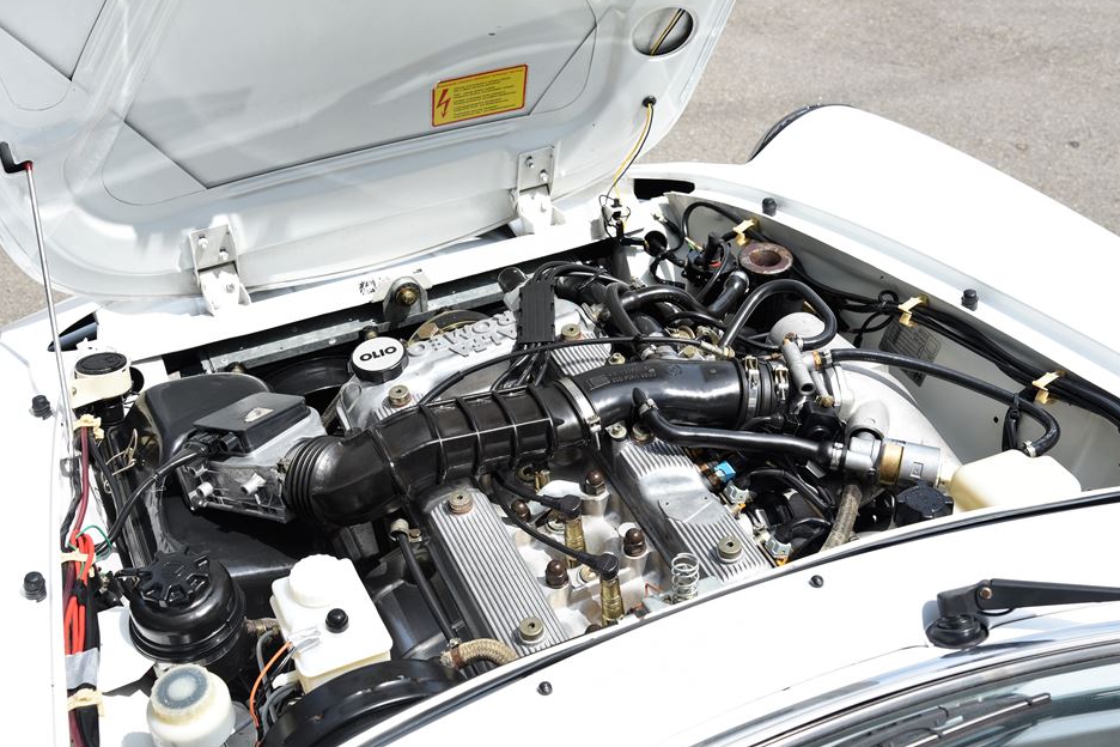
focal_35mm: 49
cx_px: 551
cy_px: 369
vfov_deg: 27.5
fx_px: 1524
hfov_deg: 40.3
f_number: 8
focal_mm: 48
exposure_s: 1/320
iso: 250
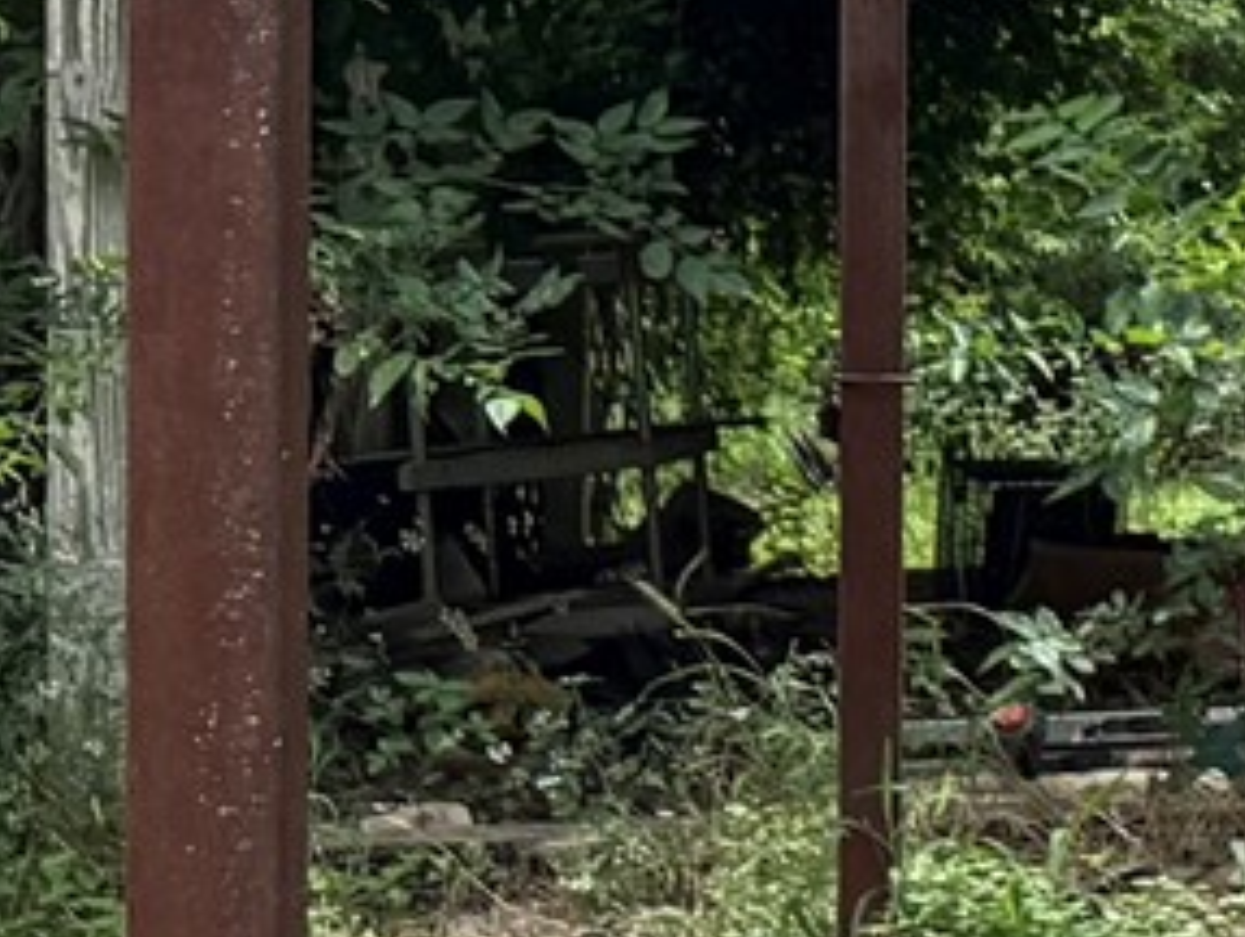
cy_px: -56
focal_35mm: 171
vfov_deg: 8.6
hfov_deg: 8.8
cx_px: 4069
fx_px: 6158
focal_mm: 6.76
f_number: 1.78
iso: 100
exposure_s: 1/1314
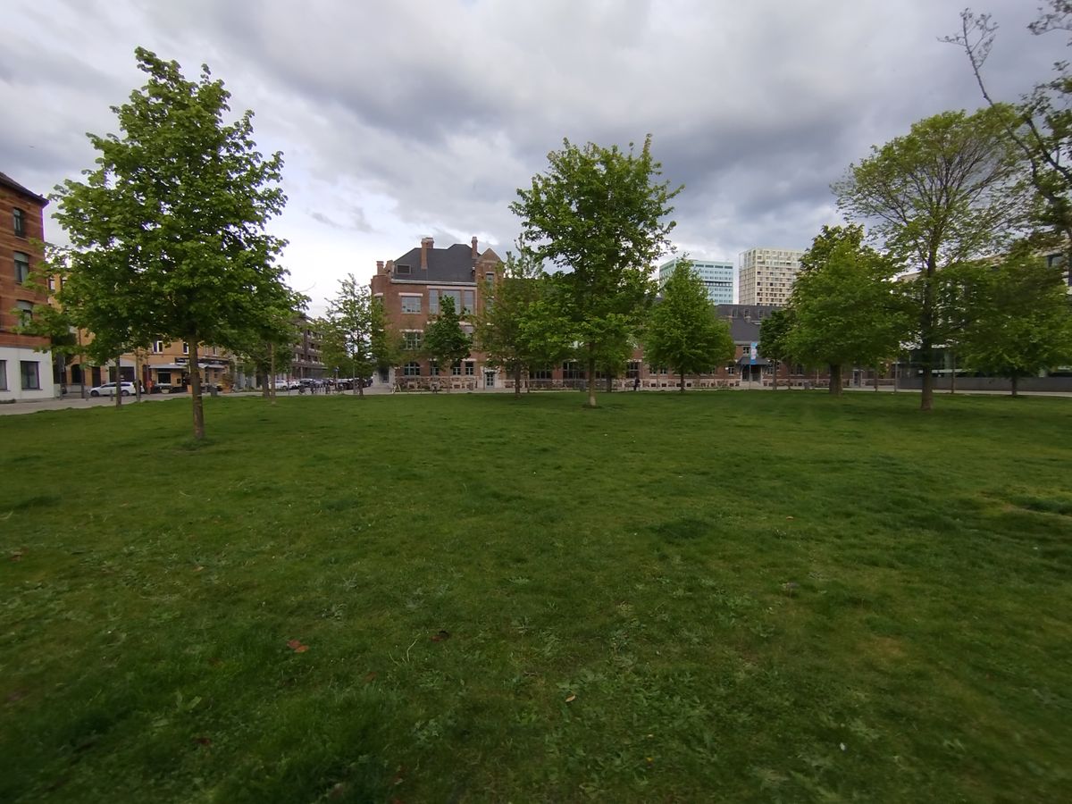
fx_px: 465
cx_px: 536
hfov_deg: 98.2
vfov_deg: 81.7
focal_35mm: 15
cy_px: 402
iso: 50
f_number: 2.2
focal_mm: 1.65
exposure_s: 1/528
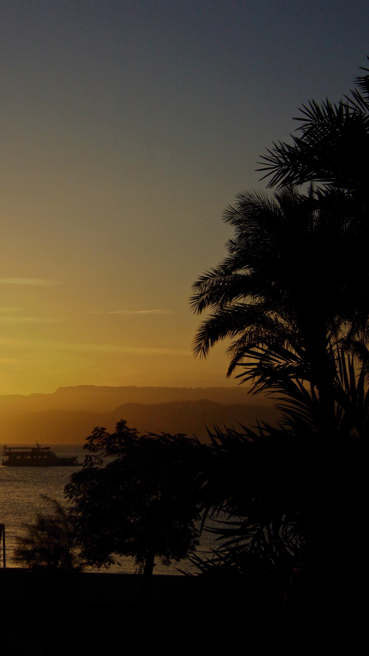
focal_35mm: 80
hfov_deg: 14.8
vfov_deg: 26.5
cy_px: 328
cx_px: -29
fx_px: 1392
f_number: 22
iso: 100
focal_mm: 34
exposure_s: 1/350
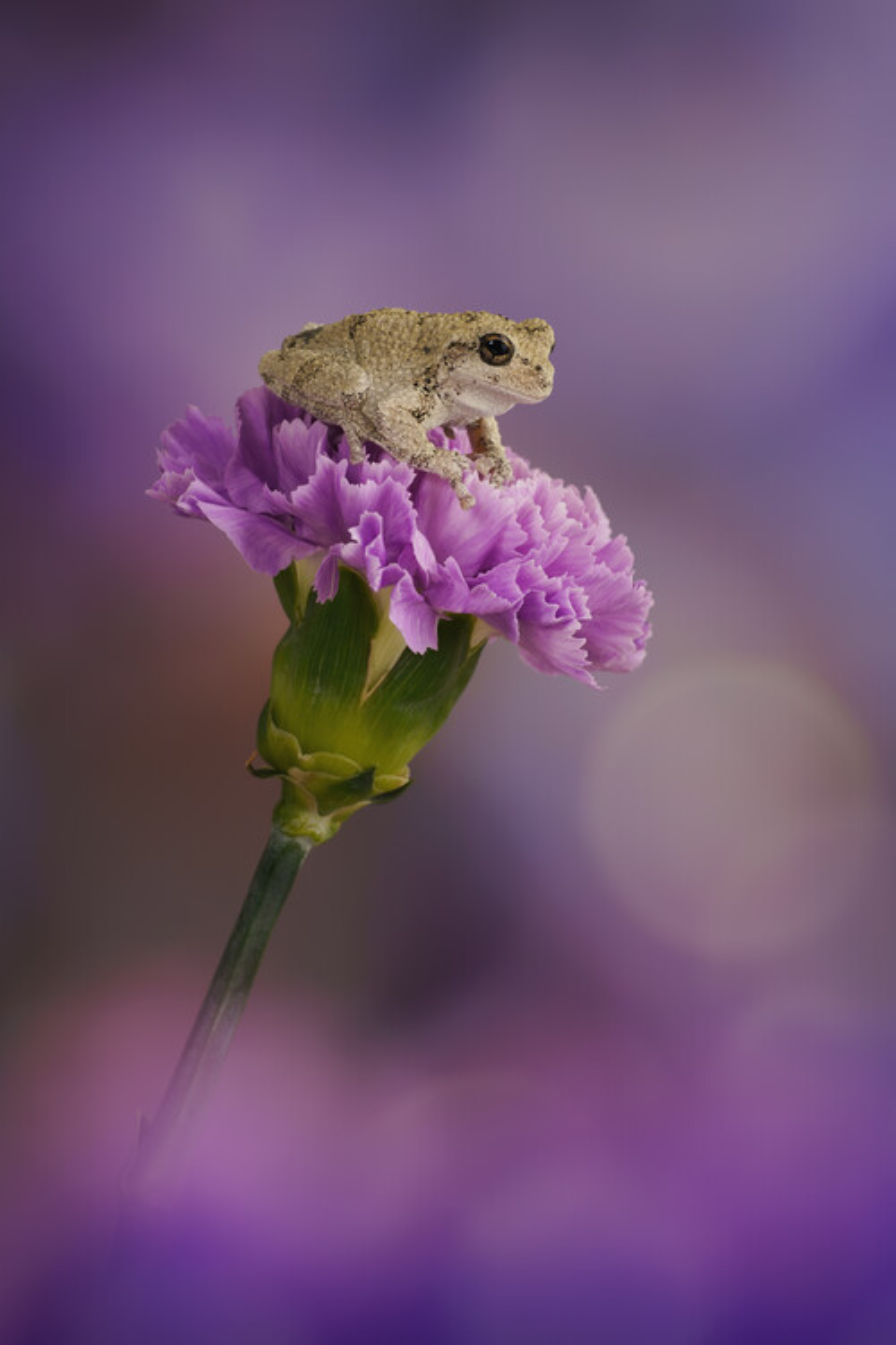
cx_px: 448
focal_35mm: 180
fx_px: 6719
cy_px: 672
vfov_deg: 11.4
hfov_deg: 7.6
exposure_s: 1/160
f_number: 11
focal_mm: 180
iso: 64
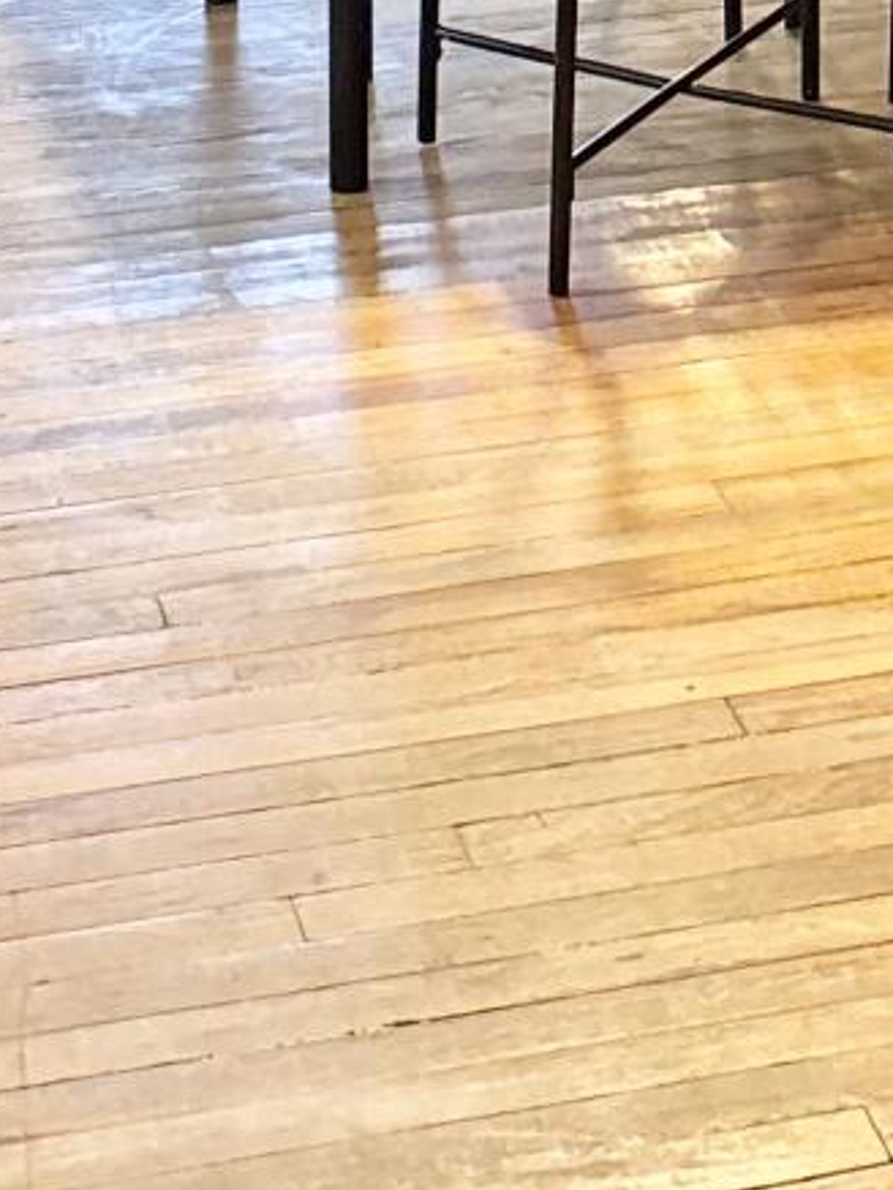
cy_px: -675
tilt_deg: -7.7
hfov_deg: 12.3
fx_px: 4091
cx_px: 893
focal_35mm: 119
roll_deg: -1.0
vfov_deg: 15.1
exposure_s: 1/60
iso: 320
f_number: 1.6
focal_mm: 5.96
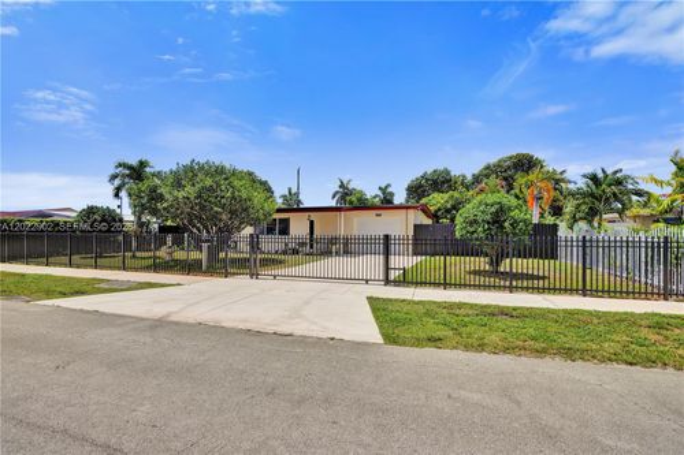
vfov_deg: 73.7
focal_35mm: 16
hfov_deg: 96.8
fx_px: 304
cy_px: 228
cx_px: 342
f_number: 8
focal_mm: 16
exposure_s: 1/400
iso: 50
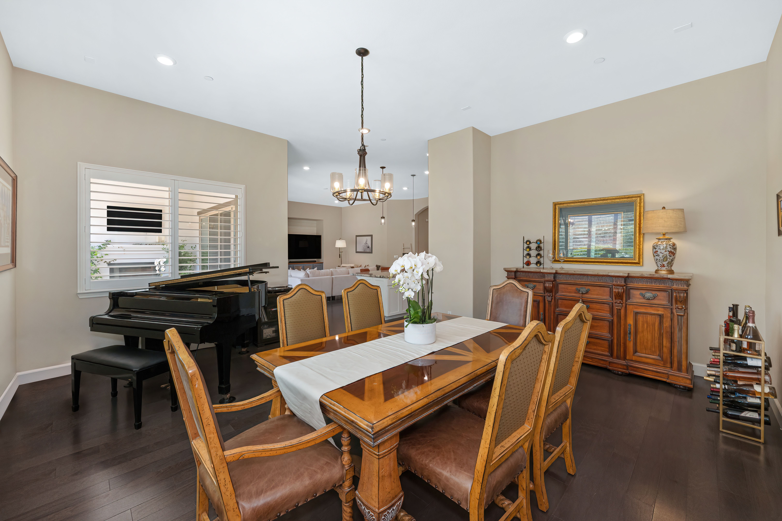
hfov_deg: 104.3
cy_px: 260
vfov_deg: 81.2
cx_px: 391
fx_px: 304
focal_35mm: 14
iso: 640
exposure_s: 1/60
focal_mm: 14
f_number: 6.3
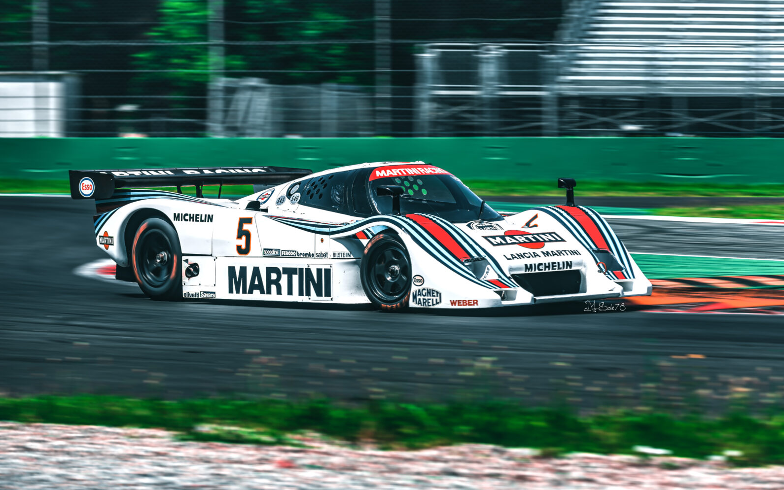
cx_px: 394
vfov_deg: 8.3
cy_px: 232
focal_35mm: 159
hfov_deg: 13.2
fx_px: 3398
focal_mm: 155
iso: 50
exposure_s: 1/400
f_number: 6.3
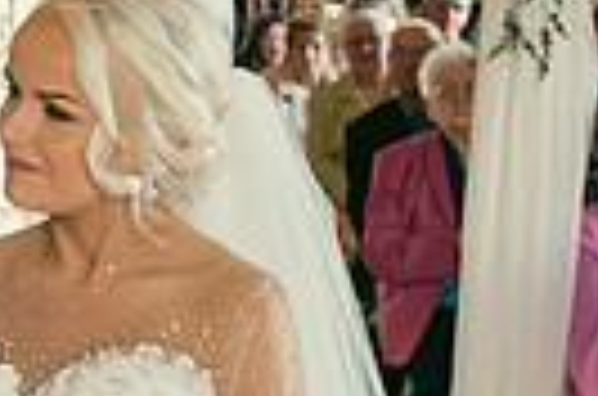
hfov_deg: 18.8
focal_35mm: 105
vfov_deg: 13.0
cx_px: -49
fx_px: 1740
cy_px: 124
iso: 640
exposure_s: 1/160
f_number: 3.5
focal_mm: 24
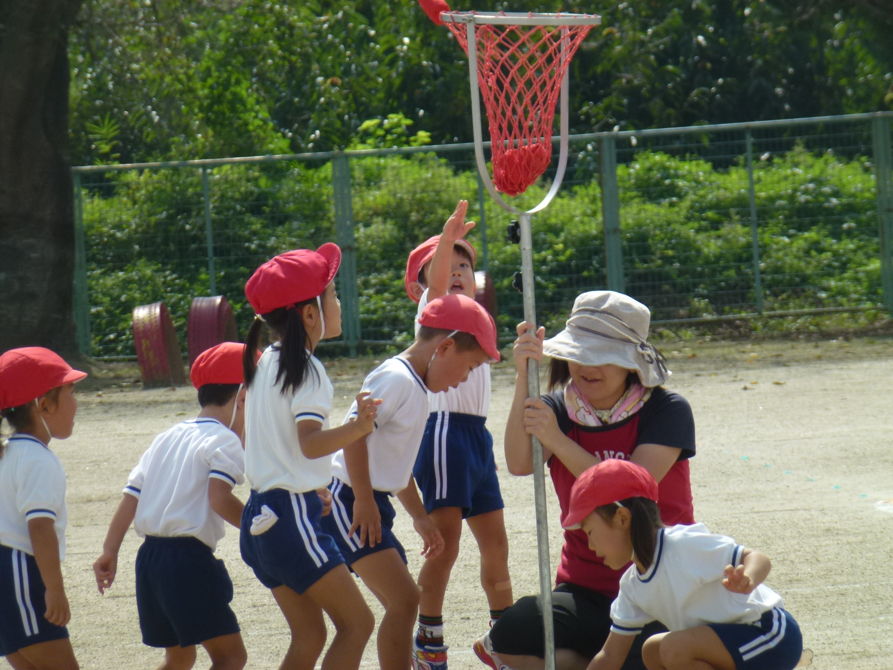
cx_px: 446
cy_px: 335
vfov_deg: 3.9
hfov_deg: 5.2
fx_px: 9906
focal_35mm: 384
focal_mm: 68.8
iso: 125
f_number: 5.9
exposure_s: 1/500
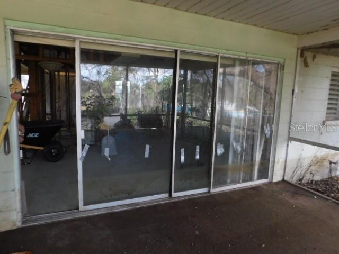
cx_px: 170
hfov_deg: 73.9
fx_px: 225
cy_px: 127
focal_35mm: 23
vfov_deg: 58.9
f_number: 3
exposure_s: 1/60
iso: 125
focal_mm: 4
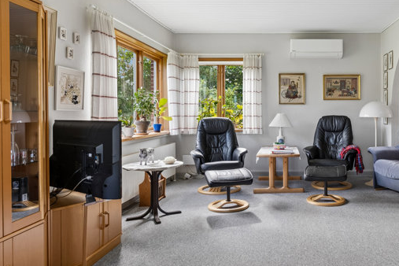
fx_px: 341
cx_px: 287
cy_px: 112
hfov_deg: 58.2
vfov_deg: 42.5
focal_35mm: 31
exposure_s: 1/15
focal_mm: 13
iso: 200
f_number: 8
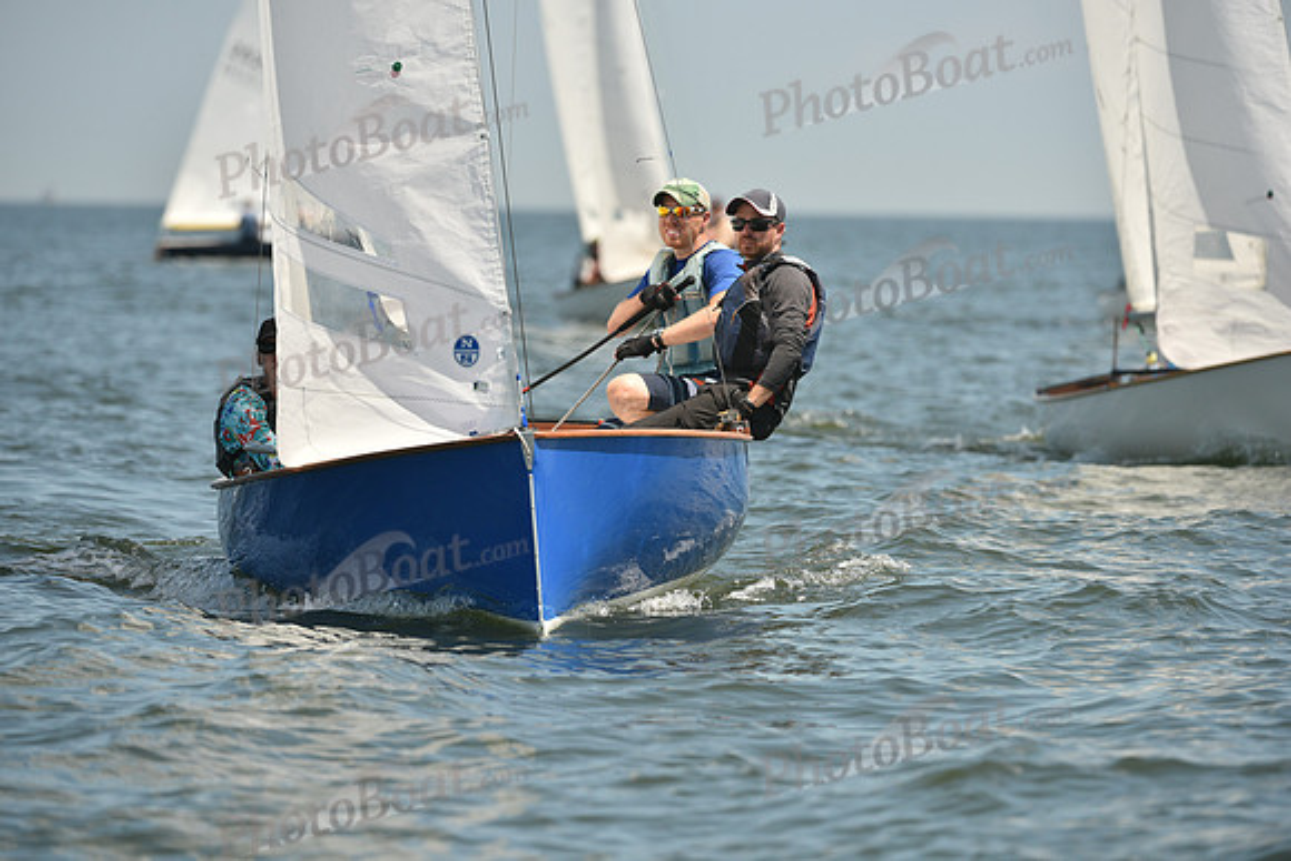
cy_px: 430
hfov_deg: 6.2
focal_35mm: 330
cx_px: 646
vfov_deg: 4.2
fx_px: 11836
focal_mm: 330
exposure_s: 1/1250
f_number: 5.6
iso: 250
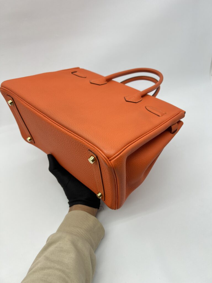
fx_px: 212
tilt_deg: -41.3
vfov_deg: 67.3
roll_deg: +7.0
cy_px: 142
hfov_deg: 53.1
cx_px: 106
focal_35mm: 26
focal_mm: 5.7
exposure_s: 1/100
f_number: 1.5
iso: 40
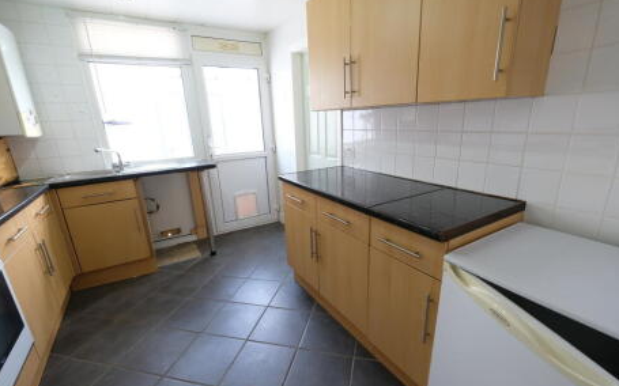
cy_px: 209
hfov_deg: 97.8
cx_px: 318
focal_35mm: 16
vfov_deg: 71.1
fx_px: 270
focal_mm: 10
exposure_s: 1/20
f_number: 4
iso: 800
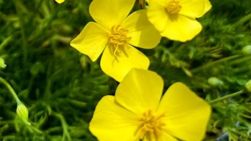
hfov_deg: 32.5
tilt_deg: -62.0
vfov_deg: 18.7
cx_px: -1
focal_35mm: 59
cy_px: -52
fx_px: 393
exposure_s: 1/4854
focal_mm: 5.96
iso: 50
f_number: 1.6
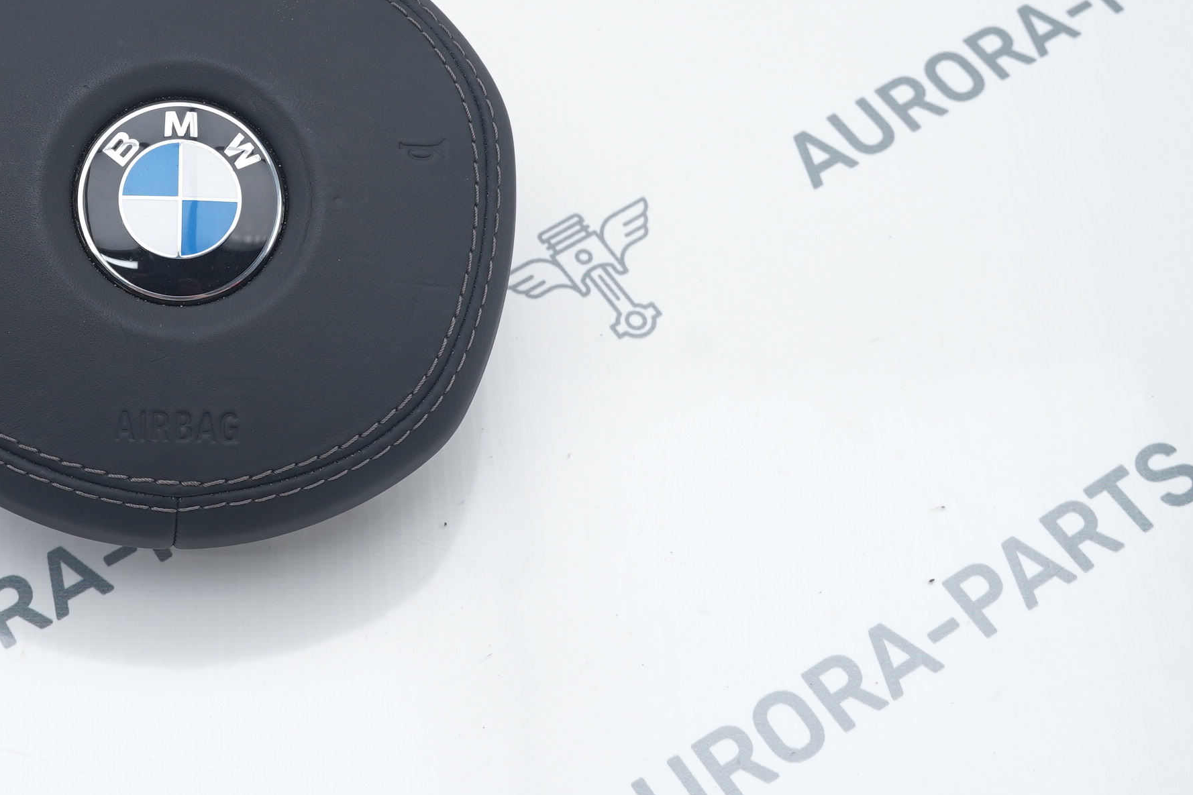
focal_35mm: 62
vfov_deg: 21.6
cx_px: 181
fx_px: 2054
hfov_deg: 31.3
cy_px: 154
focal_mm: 28
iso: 500
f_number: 6.3
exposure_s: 1/160
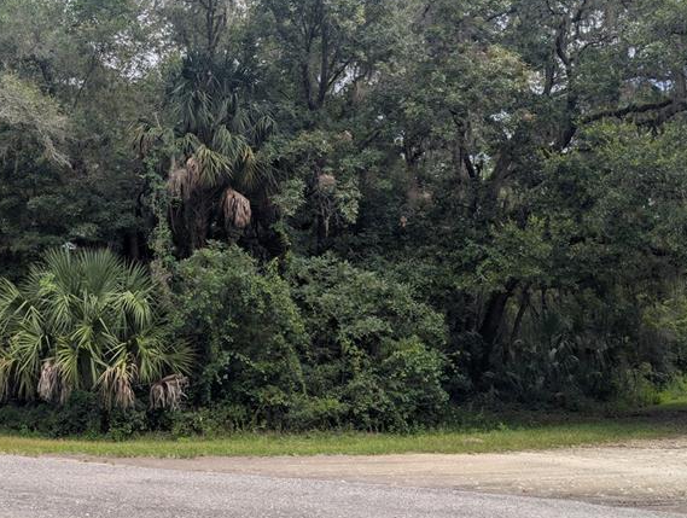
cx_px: 171
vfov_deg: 33.6
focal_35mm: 43
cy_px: 198
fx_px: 855
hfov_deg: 42.4
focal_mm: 6.9
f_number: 1.68
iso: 21
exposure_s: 1/1055
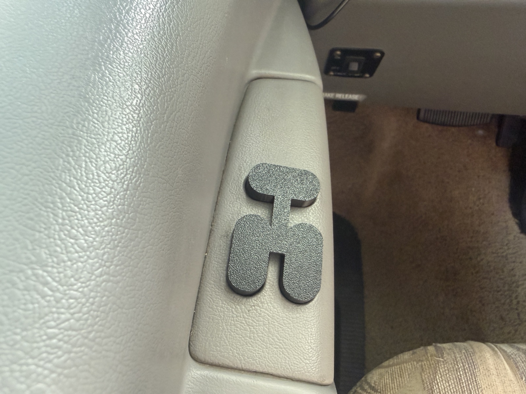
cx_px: 263
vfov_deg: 56.8
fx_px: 365
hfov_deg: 71.6
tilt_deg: -58.0
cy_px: 197
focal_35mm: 24
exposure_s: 1/60
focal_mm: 2.22
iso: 500
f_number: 2.2
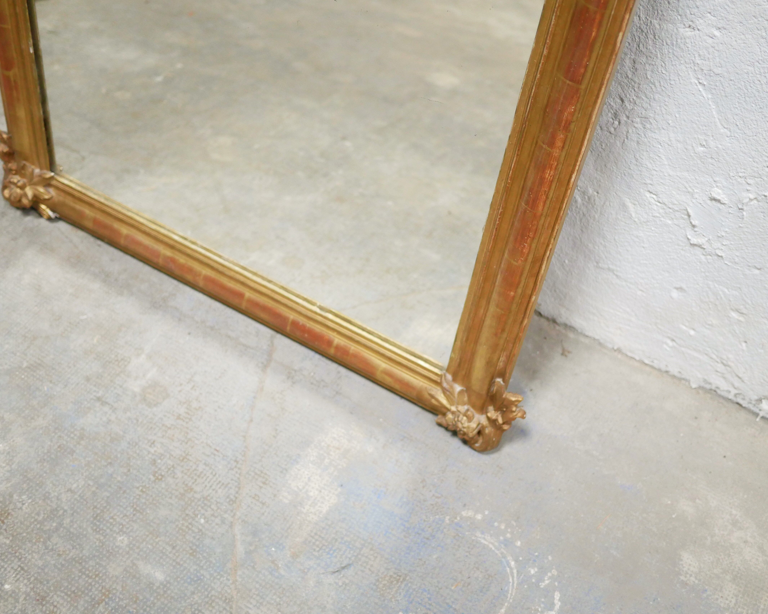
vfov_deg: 35.7
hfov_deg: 43.8
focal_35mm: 42
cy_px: 309
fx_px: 955
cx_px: 384
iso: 2000
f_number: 1.7
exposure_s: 1/60
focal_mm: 20
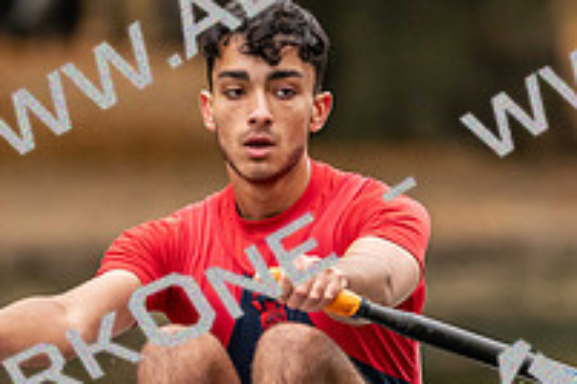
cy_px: 205
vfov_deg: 1.2
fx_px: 18495
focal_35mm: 1154
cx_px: 253
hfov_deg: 1.8
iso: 2800
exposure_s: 1/2500
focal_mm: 400
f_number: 4.5
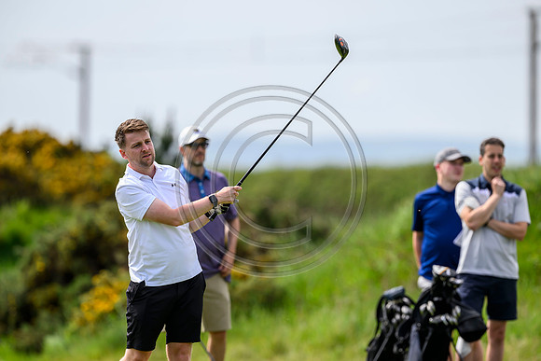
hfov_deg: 5.2
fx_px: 6012
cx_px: 270
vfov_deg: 3.4
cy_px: 180
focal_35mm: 400
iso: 500
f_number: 4
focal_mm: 400
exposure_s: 1/2500
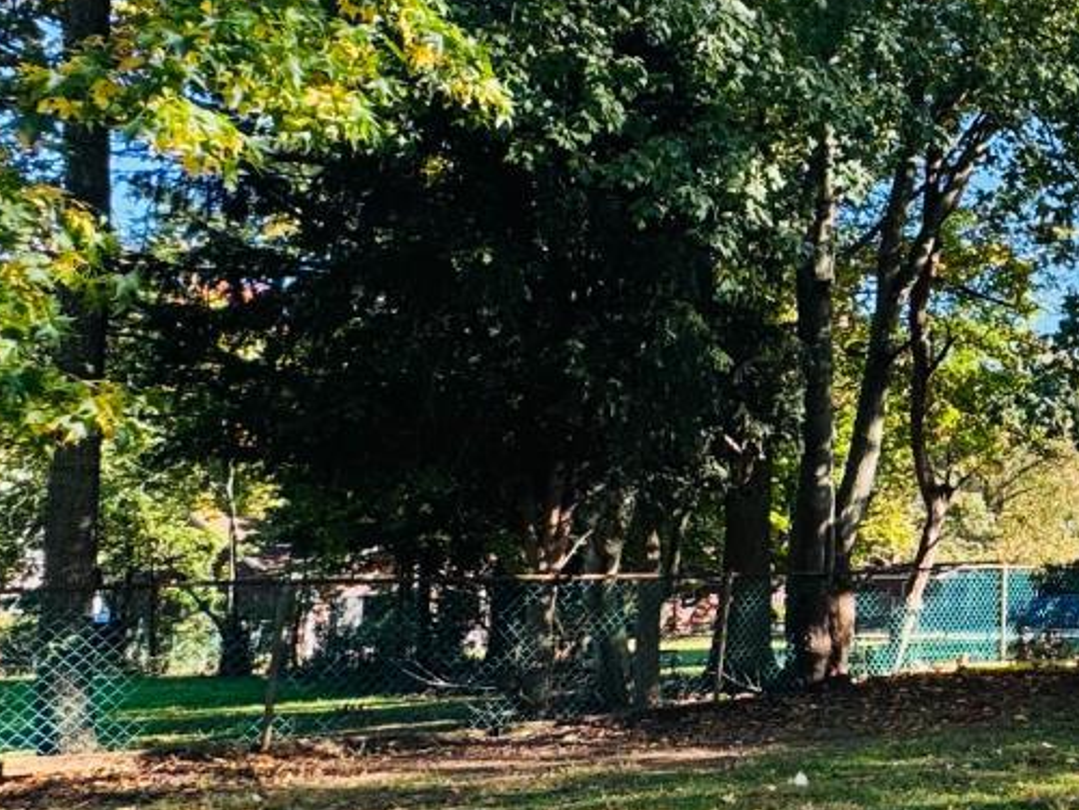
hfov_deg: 32.9
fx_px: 1309
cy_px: 422
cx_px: 1413
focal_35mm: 42
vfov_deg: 34.3
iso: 40
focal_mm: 2.22
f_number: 2.2
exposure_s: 1/207
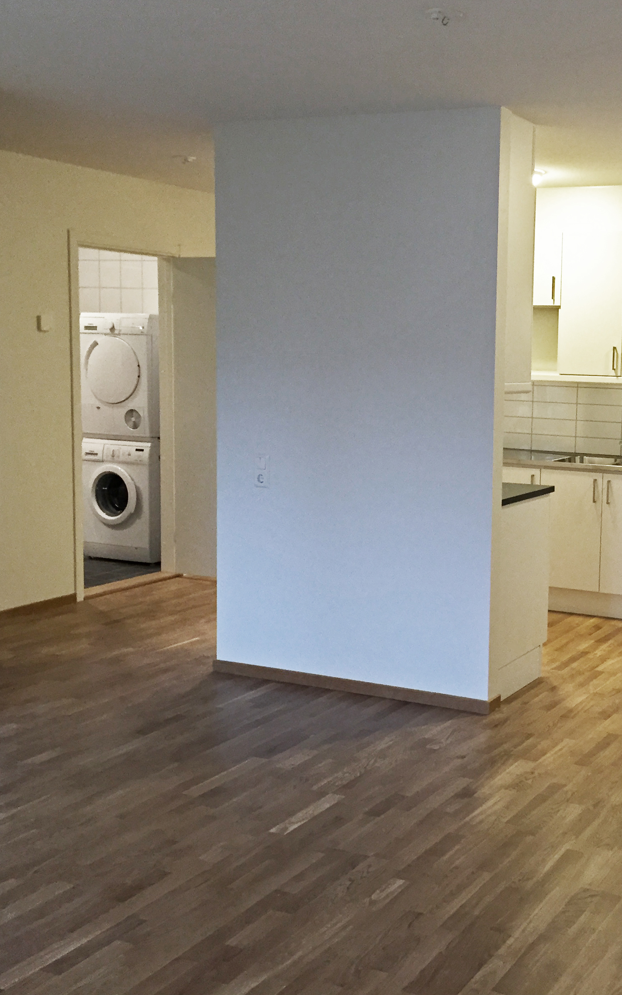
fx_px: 1139
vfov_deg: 47.2
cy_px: 486
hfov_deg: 29.5
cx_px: 534
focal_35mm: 42
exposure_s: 1/33
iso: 160
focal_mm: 4.15
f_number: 2.2
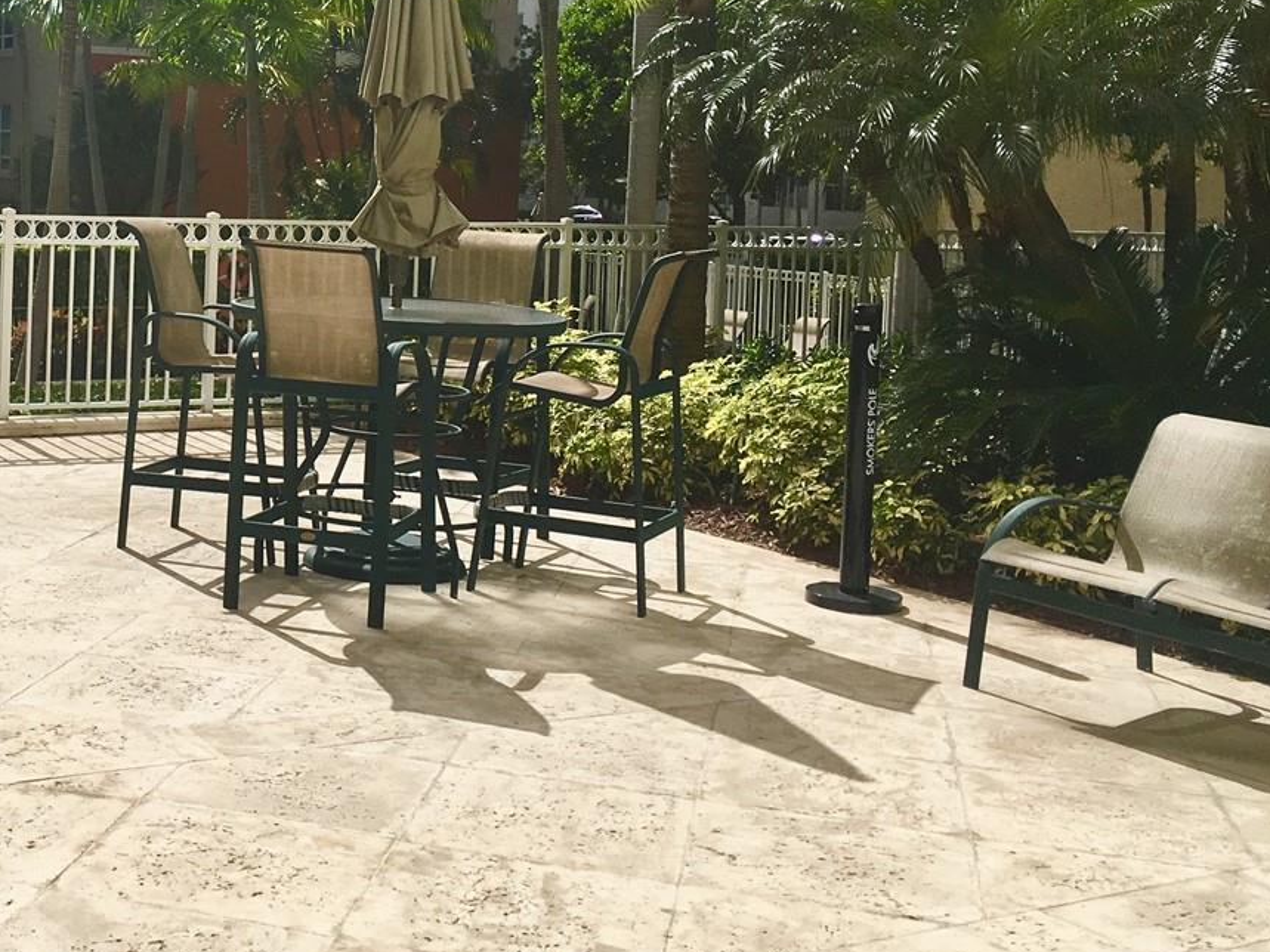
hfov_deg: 33.7
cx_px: 140
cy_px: 251
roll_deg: -1.6
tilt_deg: -4.3
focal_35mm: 54
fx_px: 1981
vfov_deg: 26.7
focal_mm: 4.15
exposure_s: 1/3205
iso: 25
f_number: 2.2
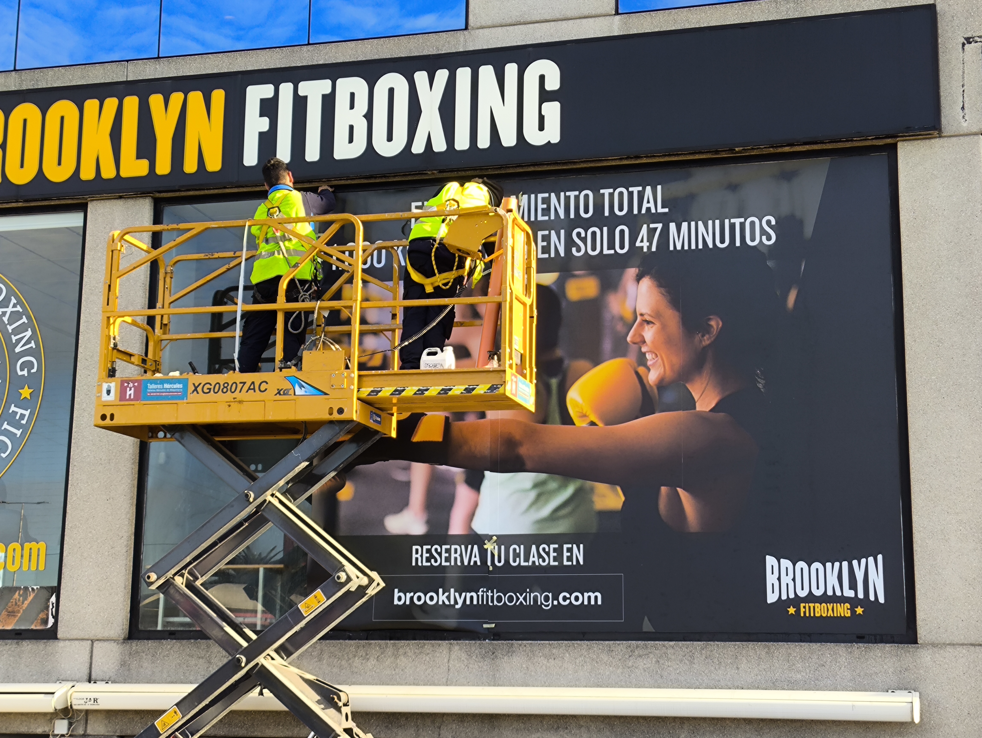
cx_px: 491
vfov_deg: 26.6
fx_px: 1561
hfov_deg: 34.9
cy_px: 369
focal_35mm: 55
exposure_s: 1/432
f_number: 1.7
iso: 50
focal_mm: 4.71
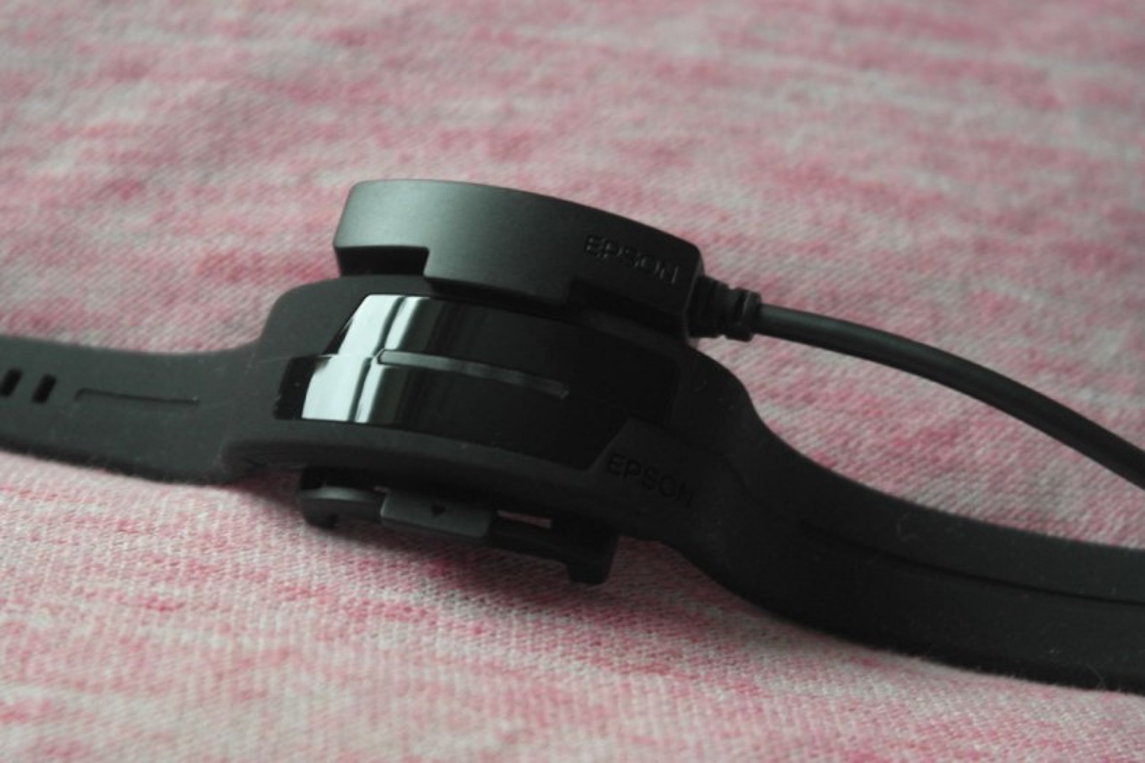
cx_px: 572
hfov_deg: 26.3
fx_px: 2449
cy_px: 382
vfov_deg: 17.7
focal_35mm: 77
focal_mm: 50
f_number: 5.6
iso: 1600
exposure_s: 1/20
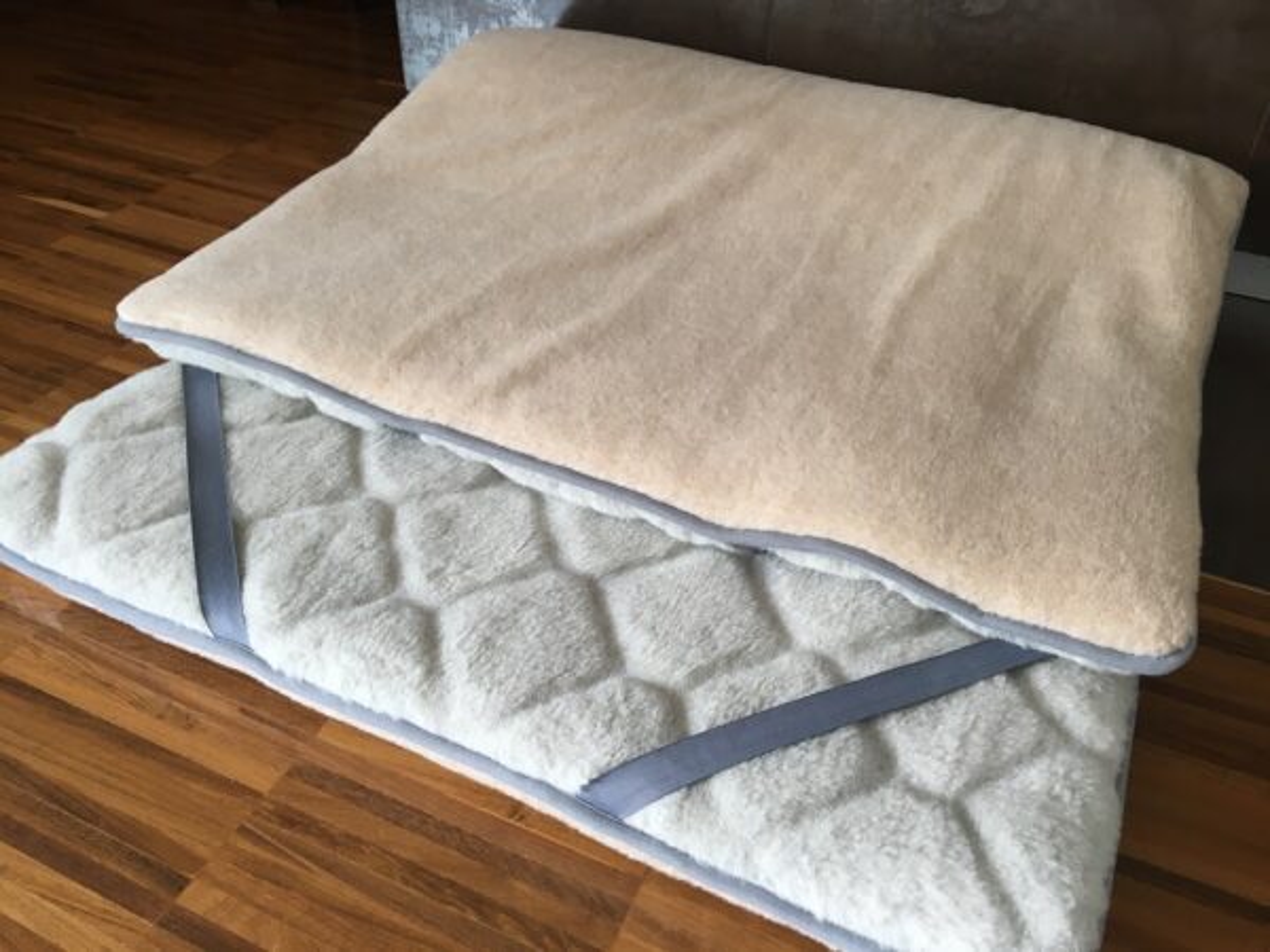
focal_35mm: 29
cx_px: 635
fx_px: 1064
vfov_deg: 48.2
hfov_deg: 61.7
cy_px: 476
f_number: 2.2
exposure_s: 1/33
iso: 80
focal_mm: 4.15
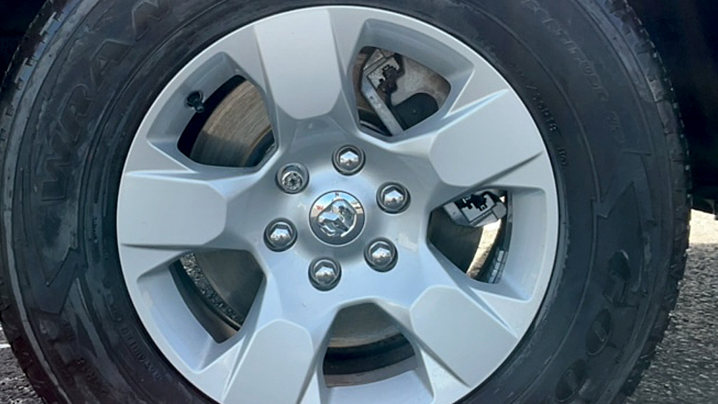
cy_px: 181
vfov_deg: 24.9
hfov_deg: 42.9
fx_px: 914
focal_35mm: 48
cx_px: 330
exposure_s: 1/299
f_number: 1.8
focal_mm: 3
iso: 25
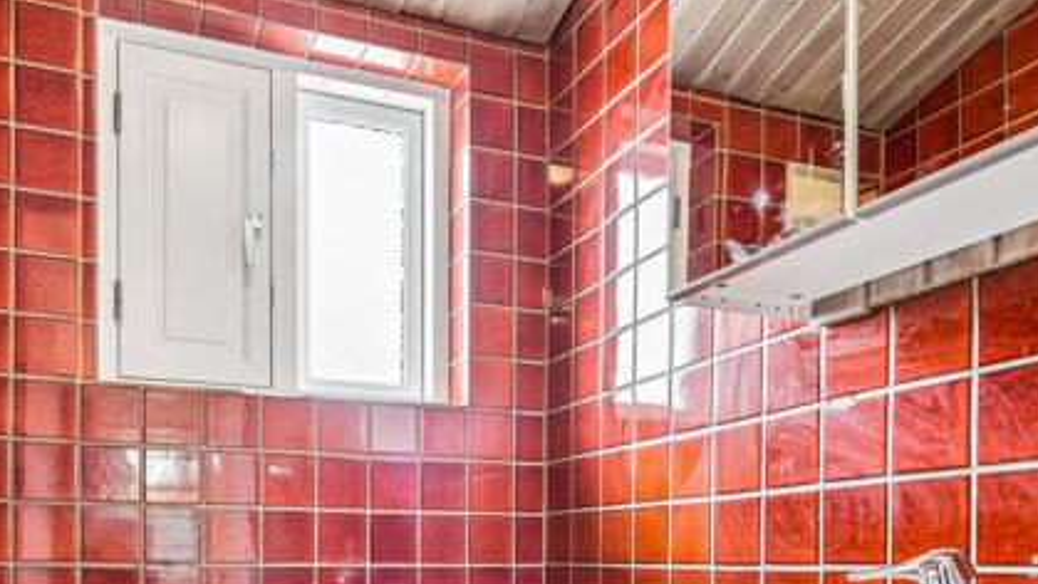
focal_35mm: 32
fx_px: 881
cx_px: 424
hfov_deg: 60.6
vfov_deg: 33.8
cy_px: 570
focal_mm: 16
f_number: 9
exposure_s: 1/4
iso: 250
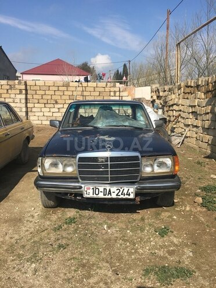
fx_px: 241
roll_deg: +0.8
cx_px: 108
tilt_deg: -8.8
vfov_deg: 61.7
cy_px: 144
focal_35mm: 29
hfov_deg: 48.2
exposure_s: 1/1923
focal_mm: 4.15
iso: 25
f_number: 2.2
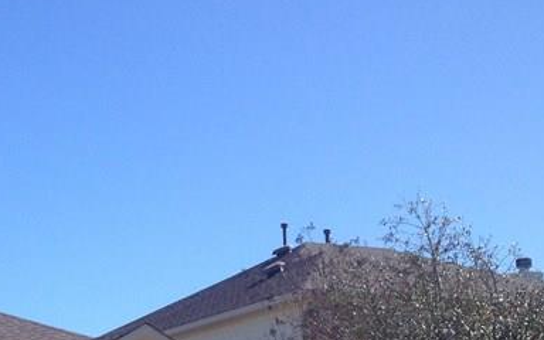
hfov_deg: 20.0
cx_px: -60
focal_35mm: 99
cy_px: 371
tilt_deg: +4.8
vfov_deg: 13.0
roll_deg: +2.4
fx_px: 1468
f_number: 2.4
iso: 50
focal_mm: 4.28
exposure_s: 1/1905
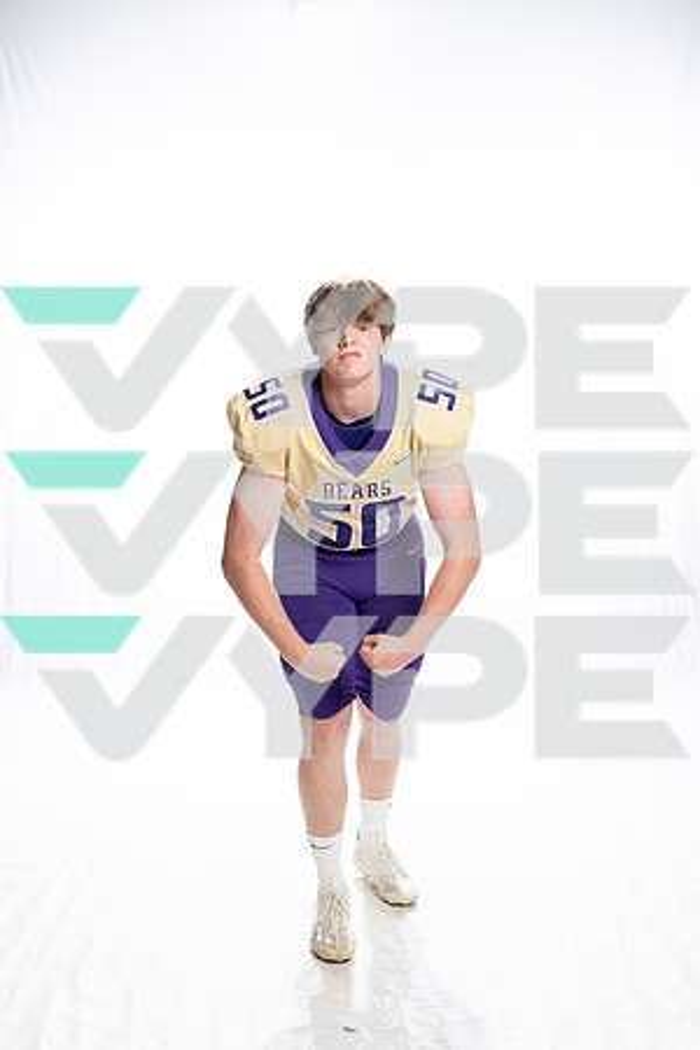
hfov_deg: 27.0
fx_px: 1458
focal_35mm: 50
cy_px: 525
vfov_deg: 39.6
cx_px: 350
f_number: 8
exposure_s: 1/250
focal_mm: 50
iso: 800
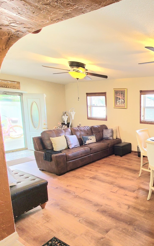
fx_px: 128
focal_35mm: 19
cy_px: 125
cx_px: 162
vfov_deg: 88.0
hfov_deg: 48.1
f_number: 2.2
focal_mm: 2.2
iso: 160
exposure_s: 1/60.2
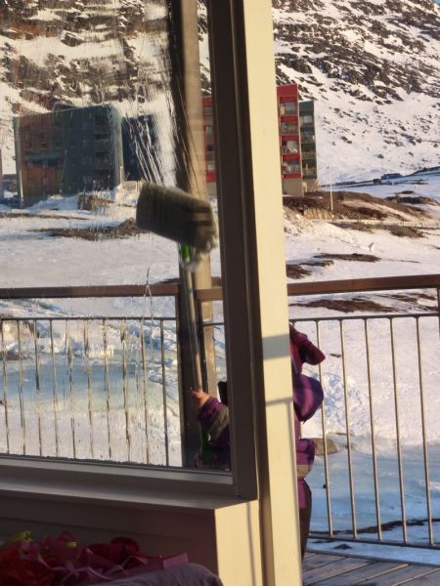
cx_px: 220
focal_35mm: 90
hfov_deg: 16.4
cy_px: 293
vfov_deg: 21.8
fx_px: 1525
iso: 125
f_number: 4.3
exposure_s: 1/125
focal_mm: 14.7
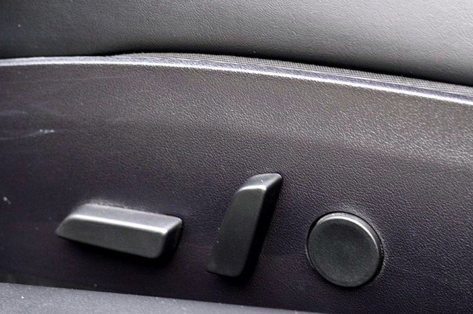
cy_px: 172
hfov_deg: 22.4
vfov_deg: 15.0
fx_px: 1194
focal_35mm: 91
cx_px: 215
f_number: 5
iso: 800
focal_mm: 40
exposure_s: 1/25
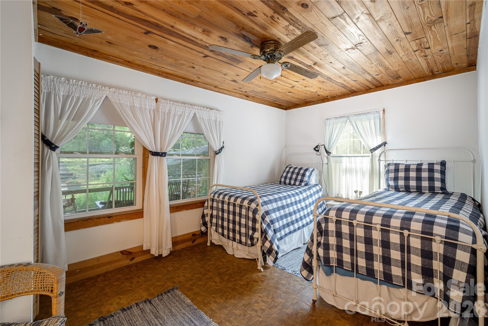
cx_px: 244
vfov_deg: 81.3
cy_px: 163
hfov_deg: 104.2
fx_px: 190
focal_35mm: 14
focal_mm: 14
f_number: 7.1
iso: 320
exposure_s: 1/15
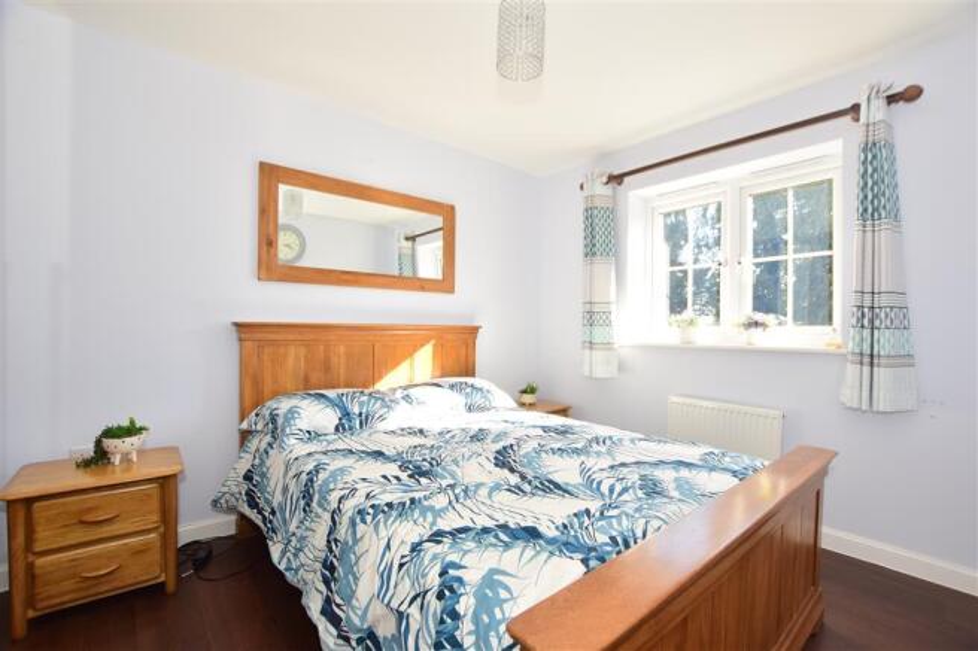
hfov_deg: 100.4
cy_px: 326
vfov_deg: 77.3
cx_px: 489
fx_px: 407
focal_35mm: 15
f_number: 5.6
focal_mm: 10
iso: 500
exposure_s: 1/200
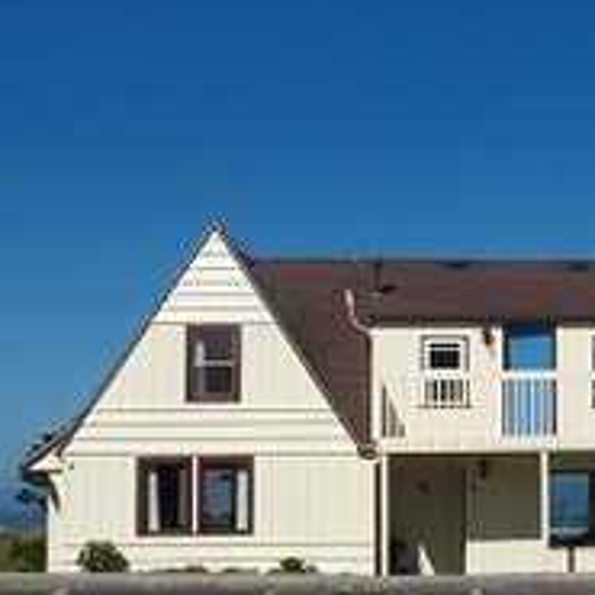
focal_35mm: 69
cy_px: 365
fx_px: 1342
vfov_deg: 24.9
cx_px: 553
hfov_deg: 24.2
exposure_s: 1/1600
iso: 125
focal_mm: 7.1
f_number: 6.3
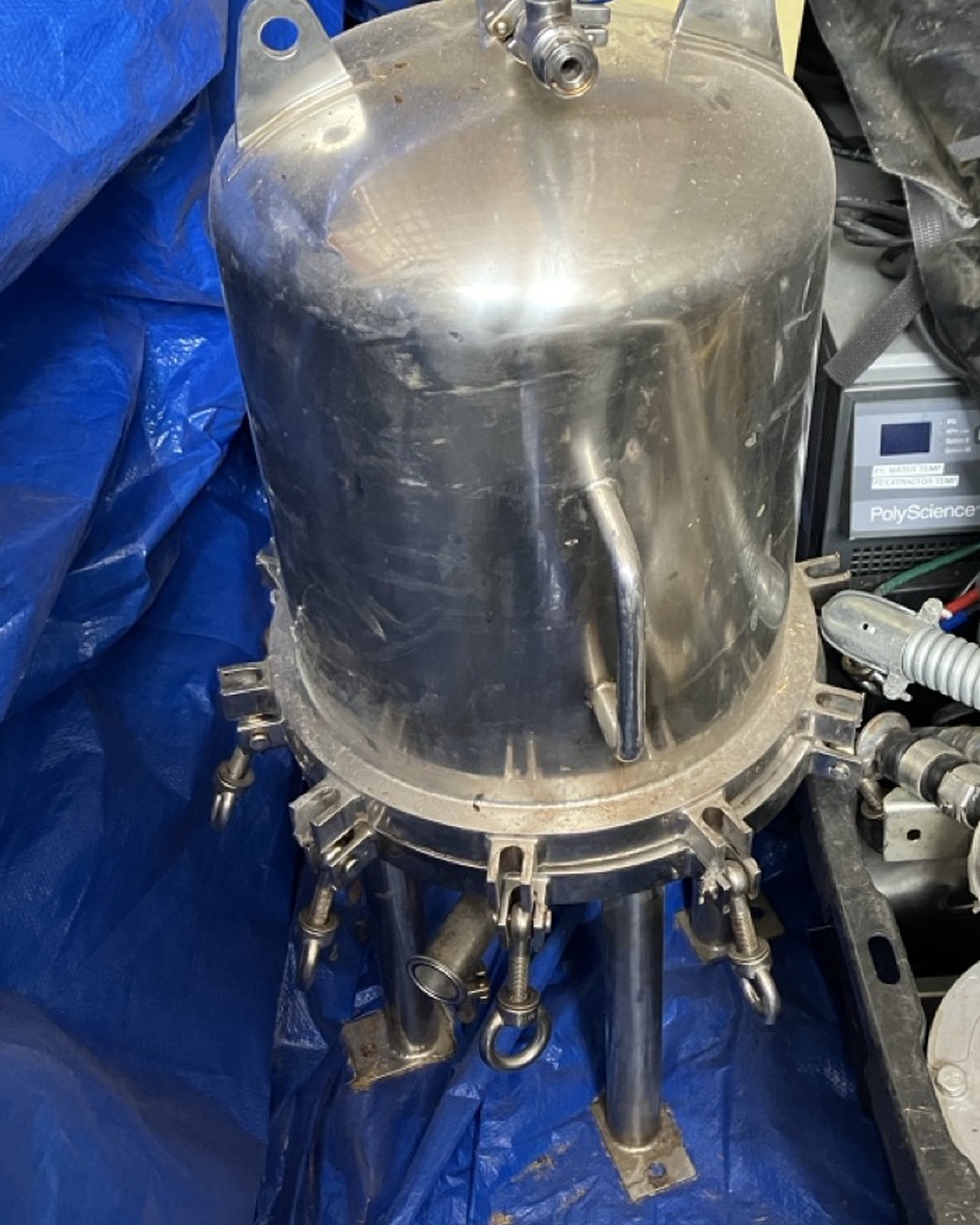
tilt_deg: -41.9
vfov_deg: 45.8
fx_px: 1450
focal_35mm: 40
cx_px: 539
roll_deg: -0.5
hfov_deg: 37.3
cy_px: 589
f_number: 1.8
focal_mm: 3.99
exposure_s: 1/40
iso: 400
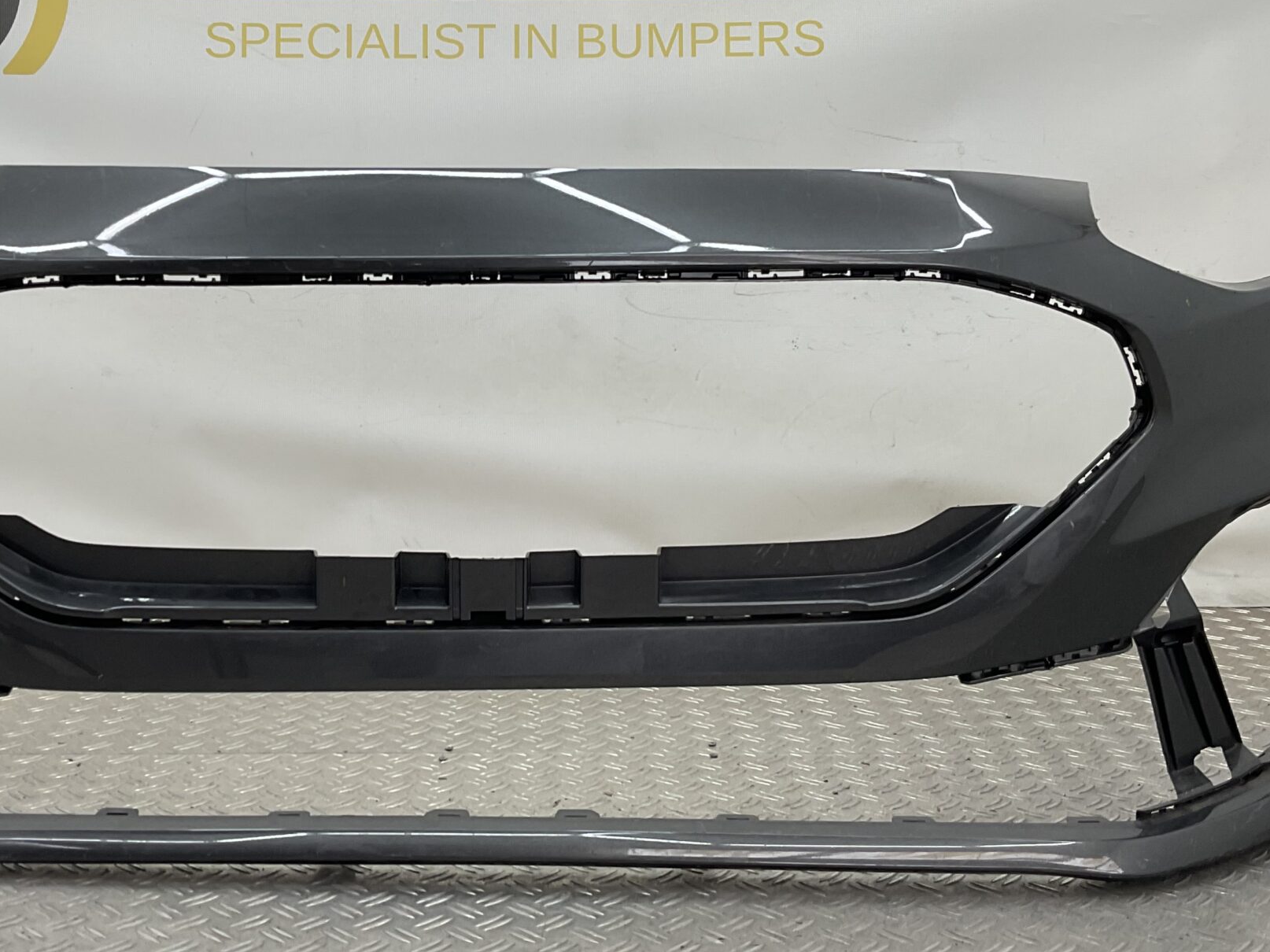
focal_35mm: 46
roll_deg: -1.8
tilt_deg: -6.7
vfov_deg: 31.4
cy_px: 386
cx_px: 515
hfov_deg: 41.1
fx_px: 1687
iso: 20
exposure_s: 1/100
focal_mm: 3
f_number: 1.8
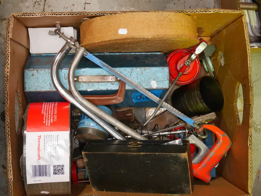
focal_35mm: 44
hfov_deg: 42.9
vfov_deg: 32.9
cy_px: 98
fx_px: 332
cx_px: 130
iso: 3200
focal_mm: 22
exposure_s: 1/80
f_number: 4.9
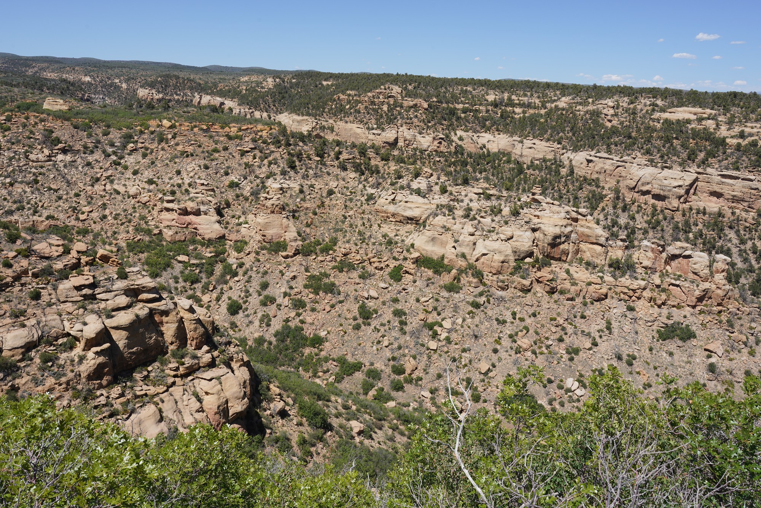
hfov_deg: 61.9
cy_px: 254
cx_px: 380
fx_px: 634
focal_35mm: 30
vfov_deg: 43.6
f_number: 16
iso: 100
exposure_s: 1/100
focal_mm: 30
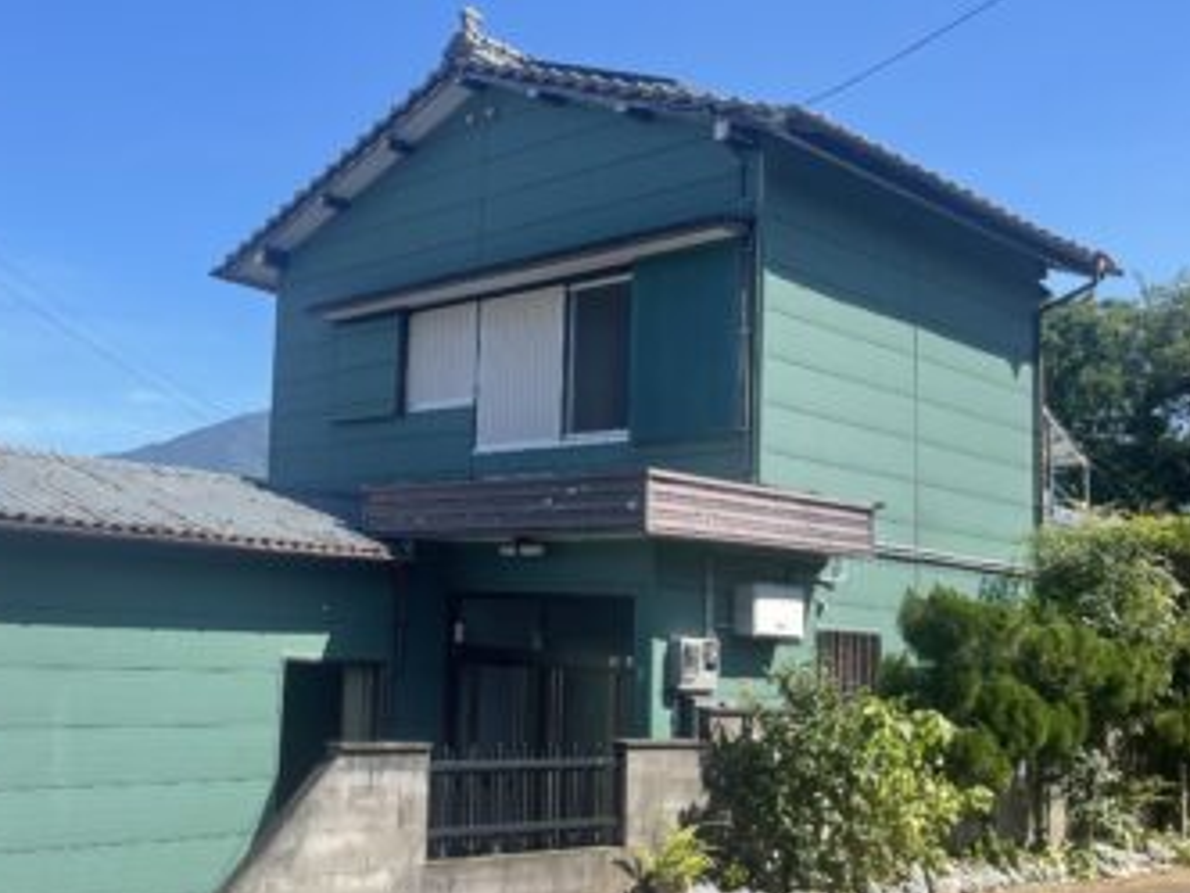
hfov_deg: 44.9
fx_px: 1409
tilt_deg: +6.8
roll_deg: -2.7
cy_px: 470
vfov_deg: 35.1
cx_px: 371
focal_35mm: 41
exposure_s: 1/1825
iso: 32
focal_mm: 4.2
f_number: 1.6
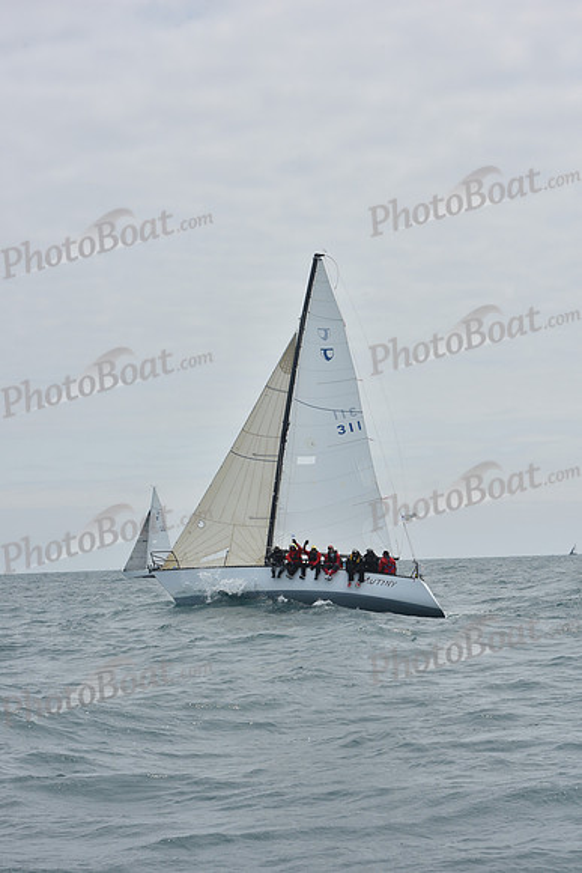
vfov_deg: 21.5
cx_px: 291
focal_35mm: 95
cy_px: 436
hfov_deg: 14.4
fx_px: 2302
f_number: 13
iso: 250
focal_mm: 95
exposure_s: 1/800
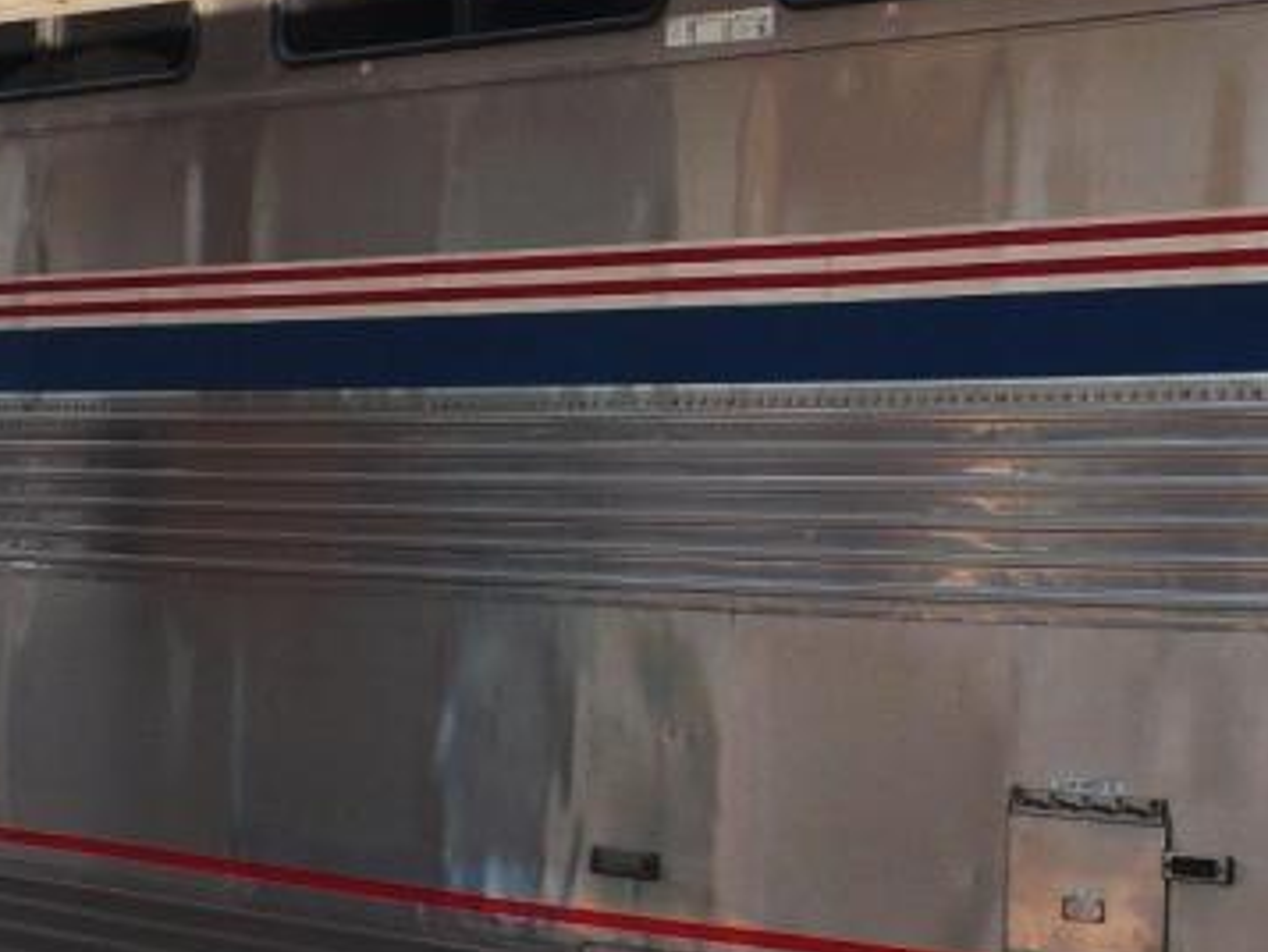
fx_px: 3884
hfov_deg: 18.5
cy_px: 174
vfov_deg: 13.9
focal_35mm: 106
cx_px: 820
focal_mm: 6.1
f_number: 2.8
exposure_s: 1/400
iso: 100
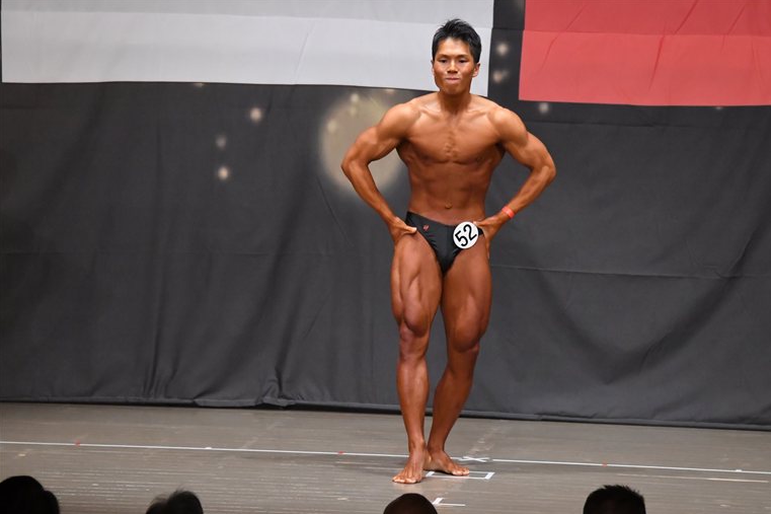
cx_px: 392
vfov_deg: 6.0
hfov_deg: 9.0
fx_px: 4903
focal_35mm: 229
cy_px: 259
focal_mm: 150
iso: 6400
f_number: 5.6
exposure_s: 1/400
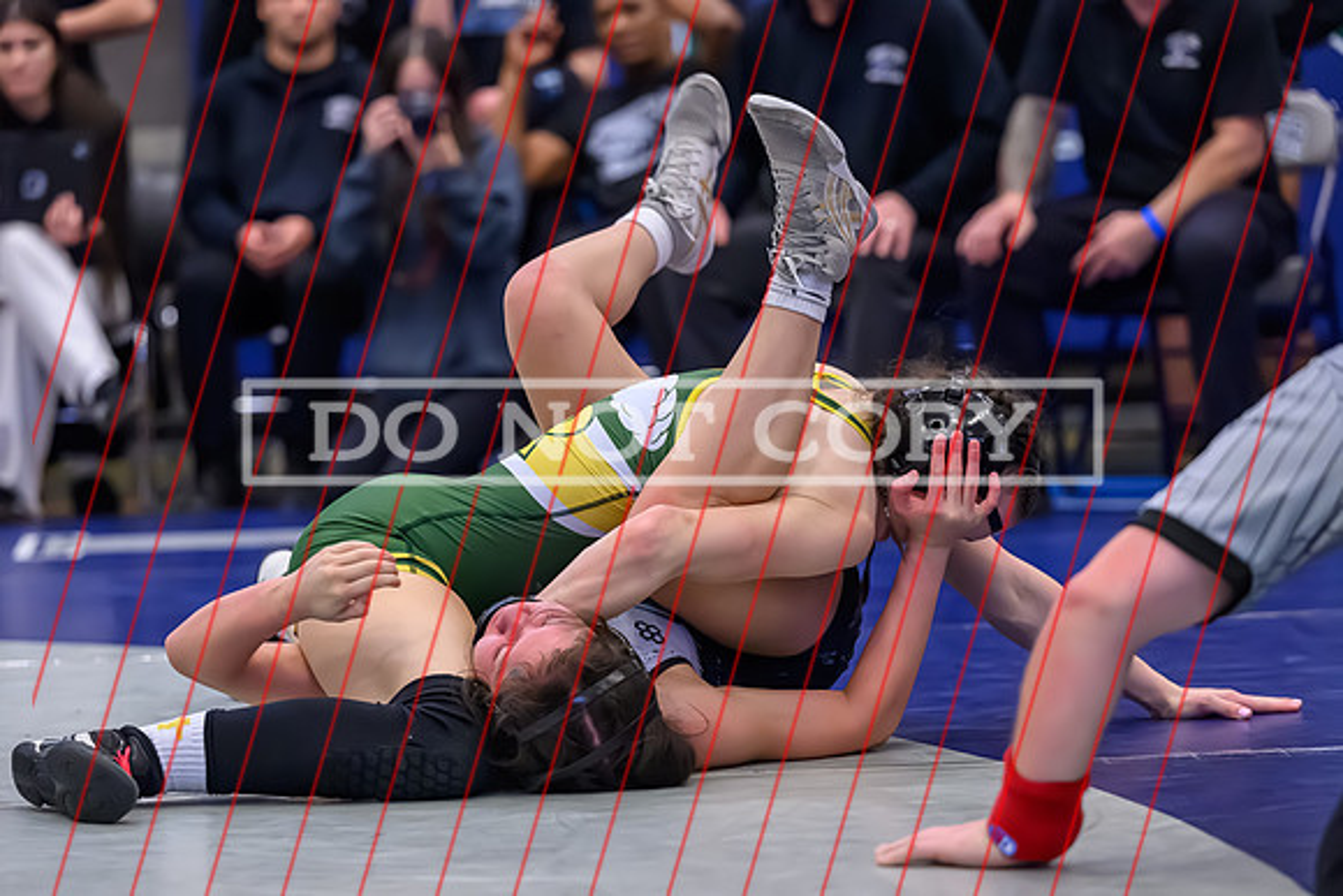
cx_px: 658
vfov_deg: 9.9
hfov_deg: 14.8
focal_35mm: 138
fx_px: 5158
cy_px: 514
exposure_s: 1/640
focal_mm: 120
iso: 10000
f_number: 3.2
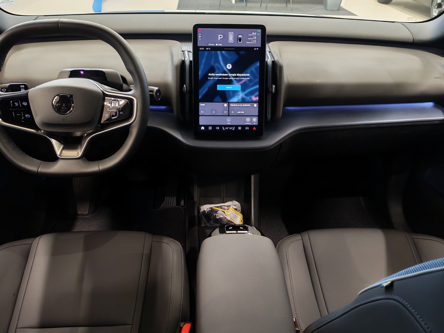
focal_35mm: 32
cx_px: 222
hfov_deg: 56.8
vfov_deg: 44.2
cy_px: 166
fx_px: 410
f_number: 1.9
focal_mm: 6.12
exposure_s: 1/50
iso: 800
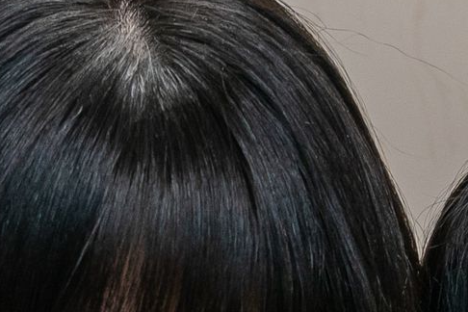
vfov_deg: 7.7
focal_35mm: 174
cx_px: 122
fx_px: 2262
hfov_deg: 11.8
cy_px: 545
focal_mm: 24
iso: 1600
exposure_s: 1/160
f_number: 5
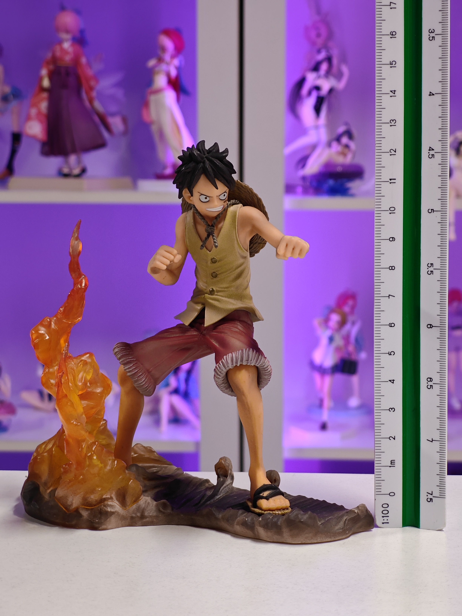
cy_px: 308
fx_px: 1424
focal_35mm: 80
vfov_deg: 24.4
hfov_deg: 18.4
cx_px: 231
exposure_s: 1/19.5
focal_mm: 7.48
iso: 400
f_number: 2.4
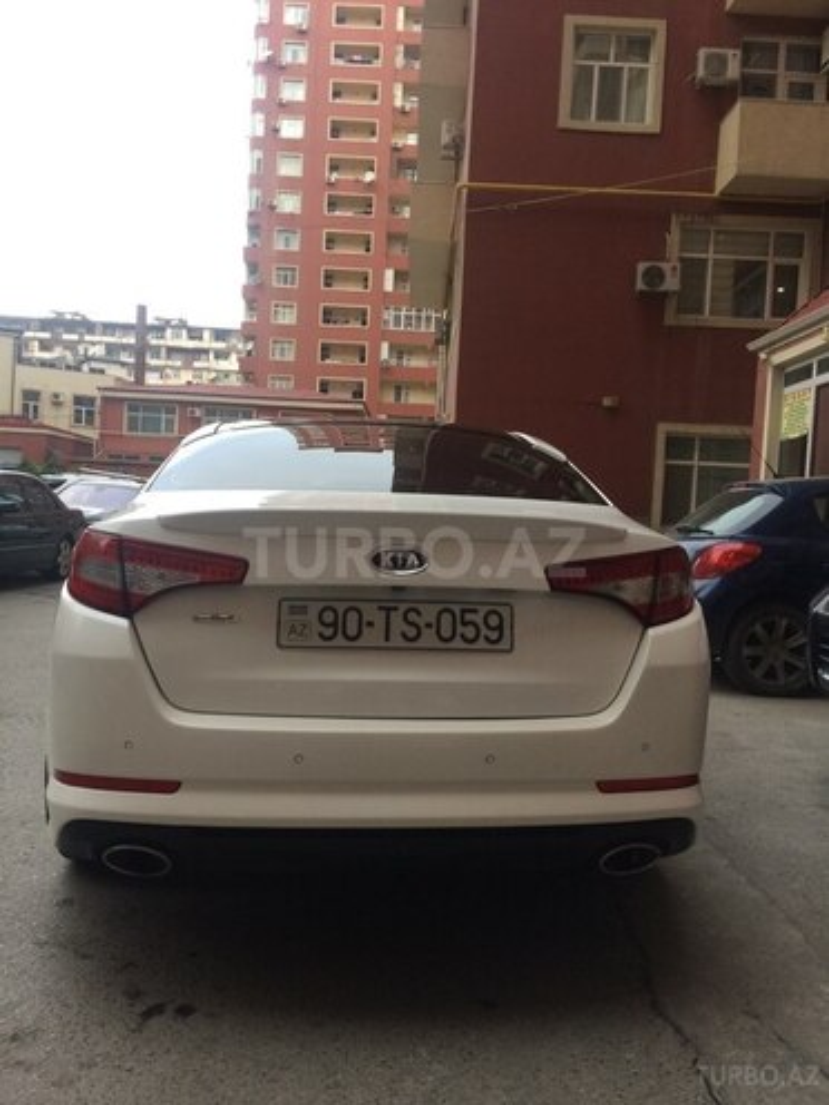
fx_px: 926
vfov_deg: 61.7
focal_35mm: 29
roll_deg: -3.3
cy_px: 552
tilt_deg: -3.4
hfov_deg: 48.2
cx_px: 414
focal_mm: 4.15
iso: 40
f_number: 2.2
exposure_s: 1/33
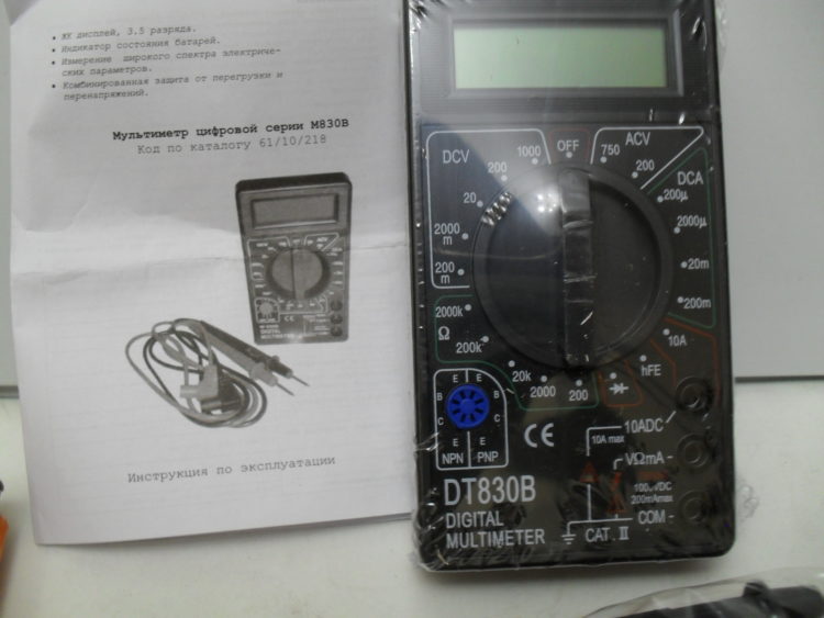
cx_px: 412
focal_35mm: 35
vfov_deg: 40.7
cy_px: 309
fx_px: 833
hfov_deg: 52.6
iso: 200
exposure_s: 1/6
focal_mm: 6.3
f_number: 3.2
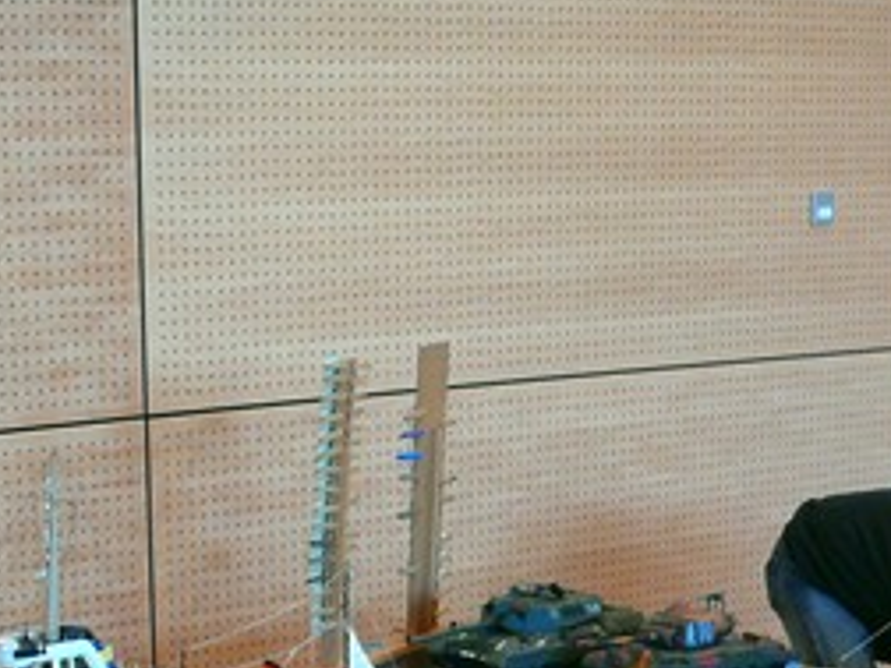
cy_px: 961
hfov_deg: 17.5
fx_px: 2857
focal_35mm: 111
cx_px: 771
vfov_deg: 12.7
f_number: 2.8
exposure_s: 1/30
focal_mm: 7.4
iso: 200
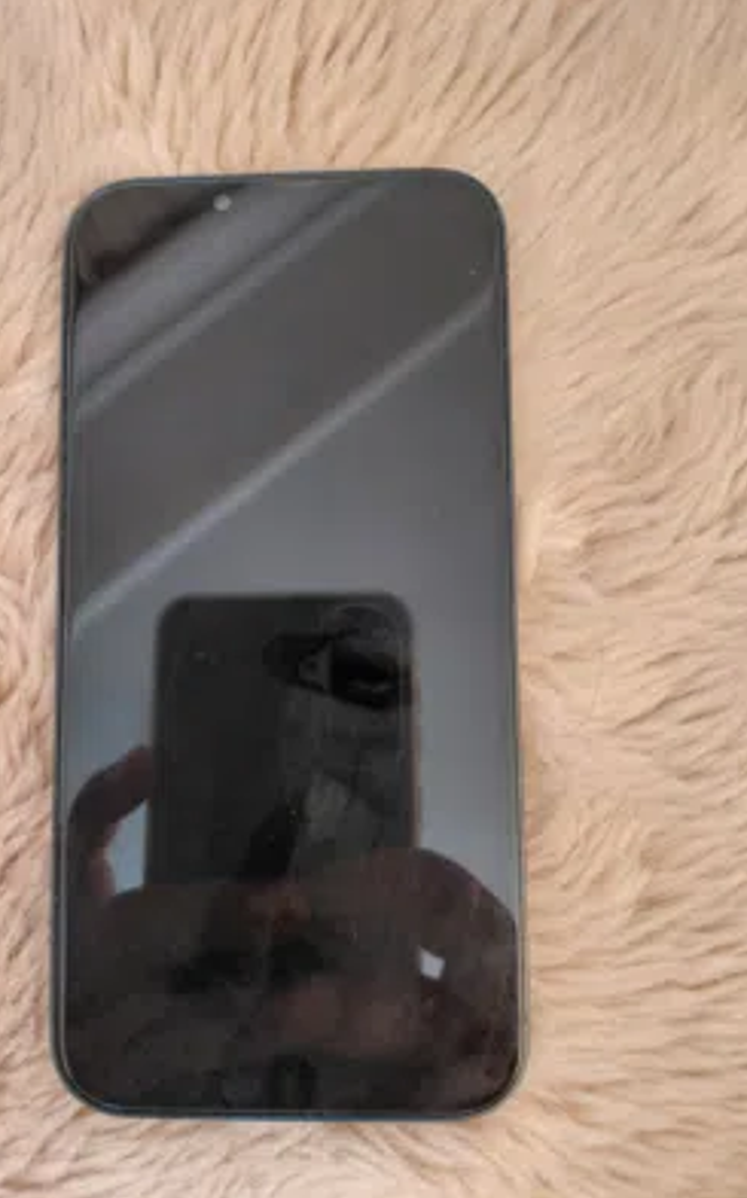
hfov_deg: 45.8
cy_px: 604
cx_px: 317
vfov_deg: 68.4
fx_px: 881
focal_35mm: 27
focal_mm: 4.69
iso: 400
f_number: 1.8
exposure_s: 1/50.1
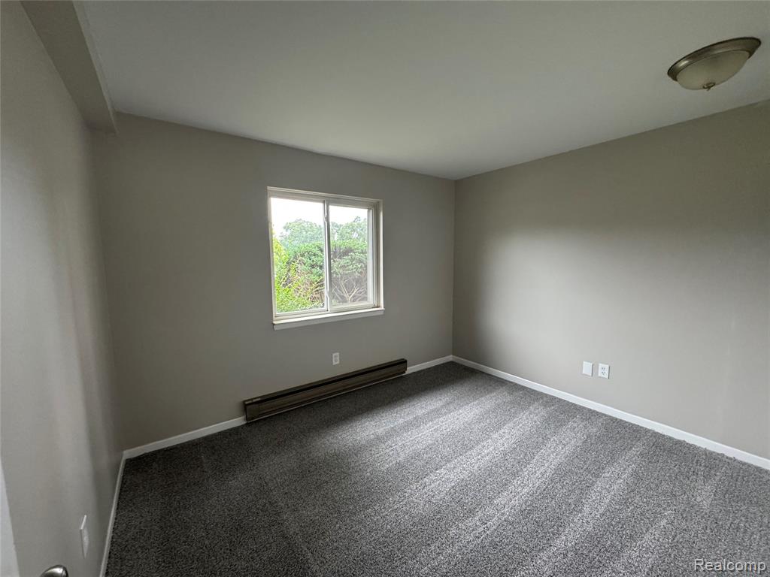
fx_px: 311
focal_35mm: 14
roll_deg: +0.4
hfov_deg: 102.1
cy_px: 288
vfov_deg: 85.7
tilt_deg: -6.7
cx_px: 385
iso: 320
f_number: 2.2
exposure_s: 1/120
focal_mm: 2.22
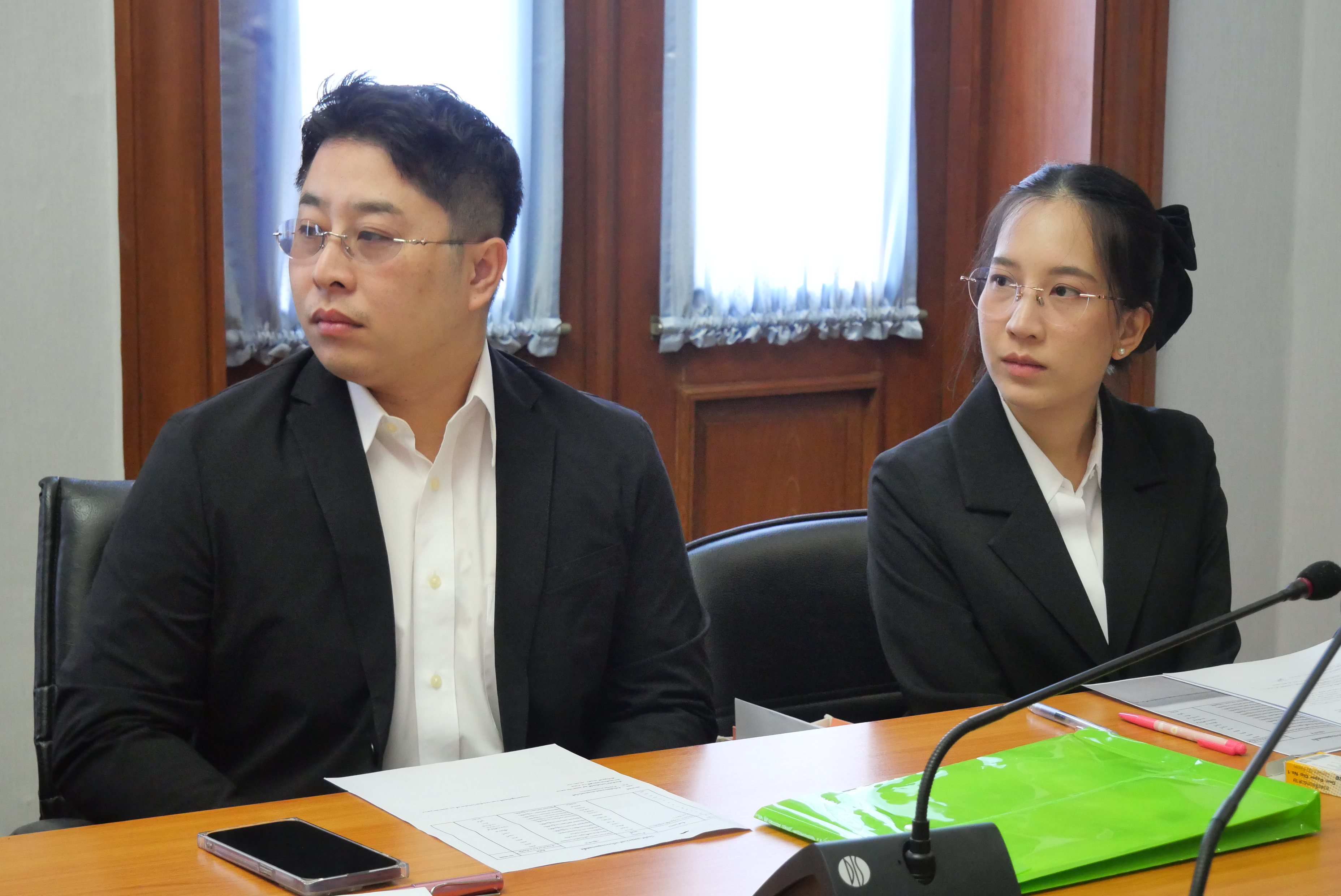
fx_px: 2534
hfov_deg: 29.6
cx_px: 670
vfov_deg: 20.0
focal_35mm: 68
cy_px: 448
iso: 3200
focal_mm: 33
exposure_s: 1/60
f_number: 5.1
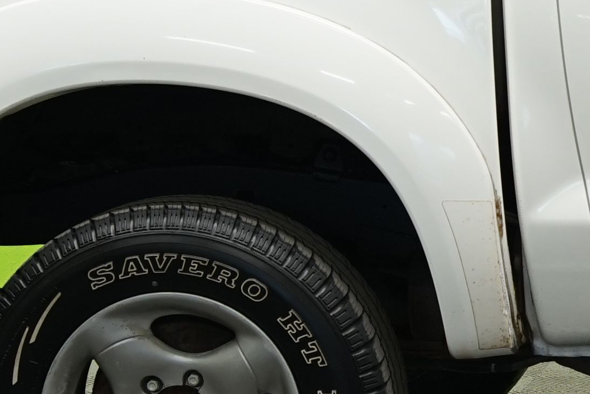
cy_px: 181
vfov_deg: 5.9
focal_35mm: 232
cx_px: 985
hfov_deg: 8.6
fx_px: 3802
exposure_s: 1/15
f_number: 5.6
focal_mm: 42
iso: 500
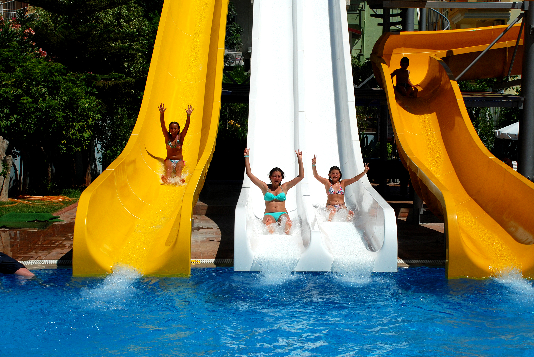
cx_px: 308
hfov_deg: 29.2
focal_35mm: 69
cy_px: 193
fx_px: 1025
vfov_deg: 19.8
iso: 100
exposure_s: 1/500
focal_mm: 38
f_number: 13
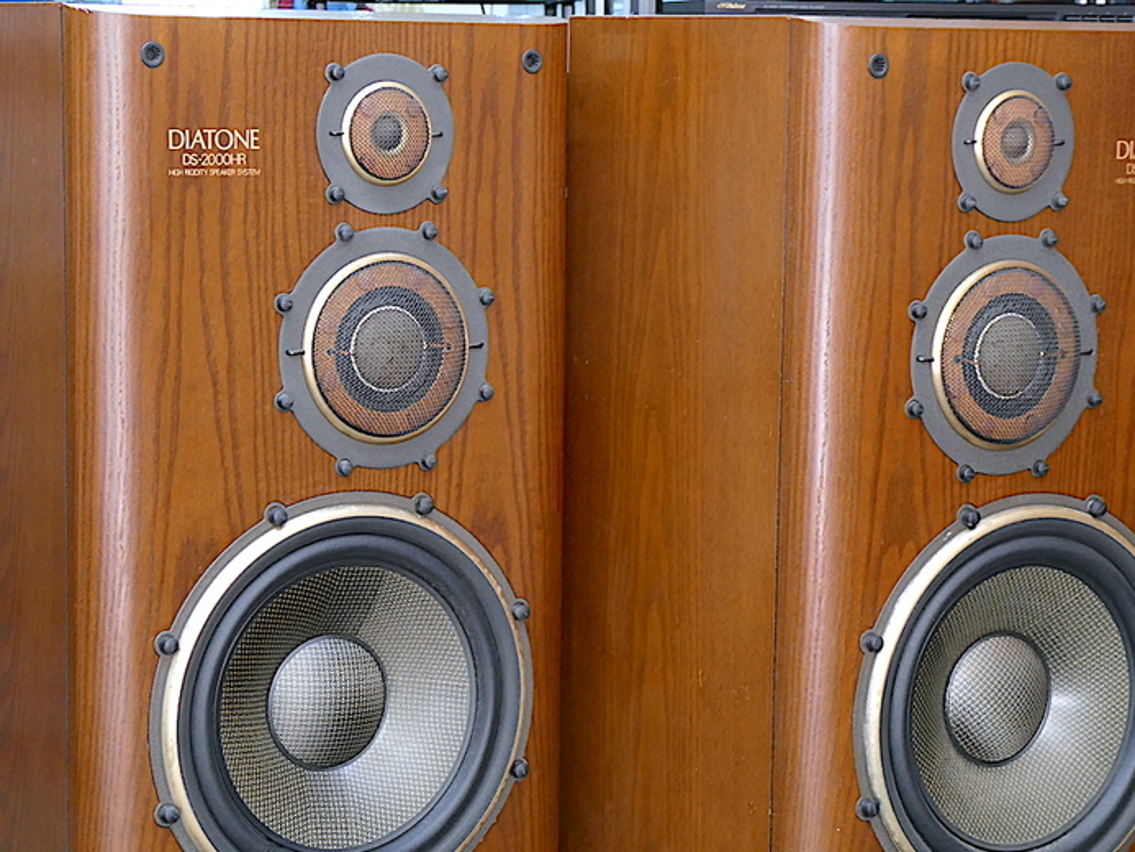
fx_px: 3181
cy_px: 528
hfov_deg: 20.2
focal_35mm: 97
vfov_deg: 15.2
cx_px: 560
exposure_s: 1/5
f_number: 5
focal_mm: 12.5
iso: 200
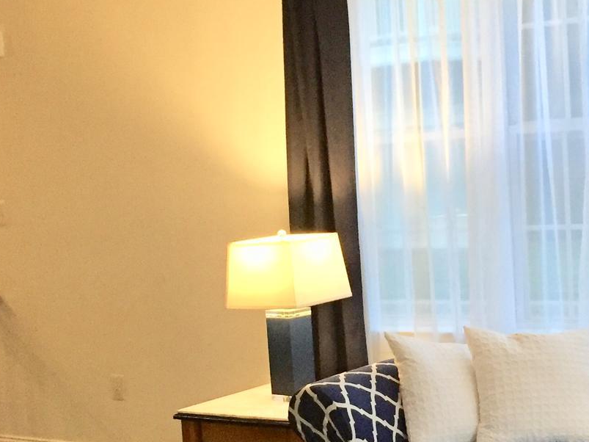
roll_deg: +2.0
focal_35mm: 74
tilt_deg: -8.6
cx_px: 400
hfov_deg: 26.2
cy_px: 336
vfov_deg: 19.7
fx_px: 1259
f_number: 2.2
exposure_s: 1/30
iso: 160
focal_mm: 4.15
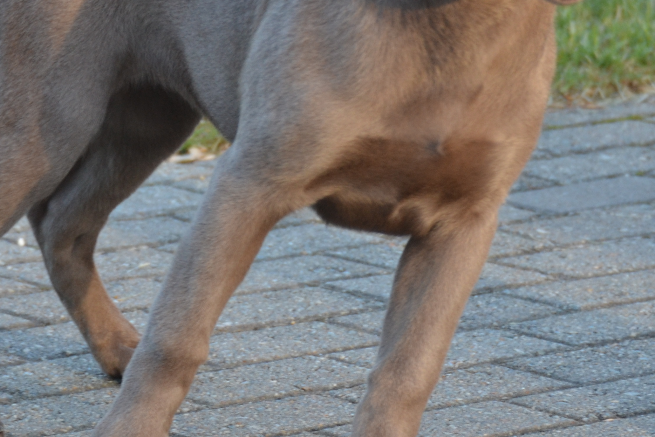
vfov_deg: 3.5
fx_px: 7077
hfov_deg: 5.3
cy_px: 169
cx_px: 341
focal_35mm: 389
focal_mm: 116
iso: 400
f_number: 5.6
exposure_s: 1/125
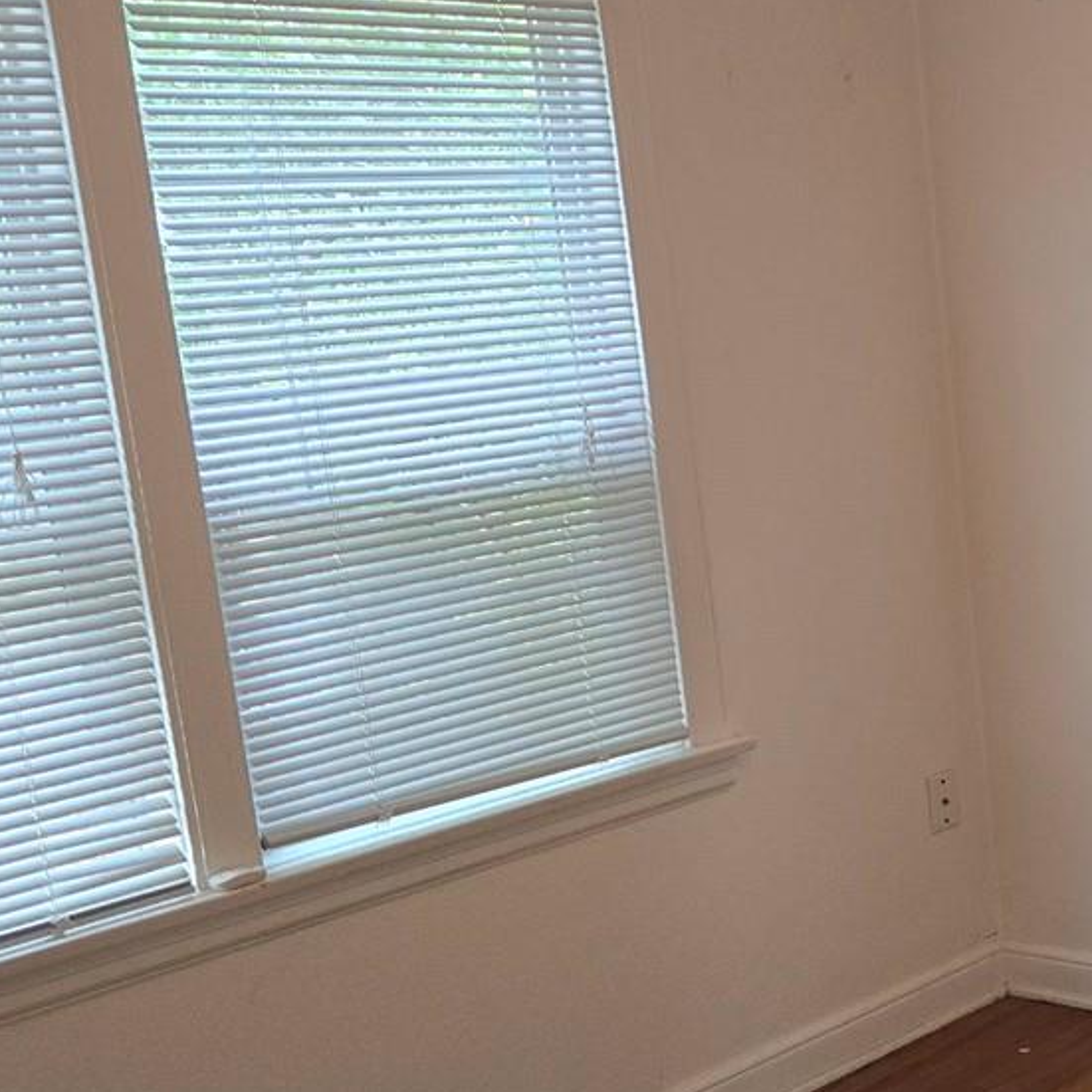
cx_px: 1538
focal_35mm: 59
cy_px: 690
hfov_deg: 24.2
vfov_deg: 29.0
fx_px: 2106
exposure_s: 1/120
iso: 320
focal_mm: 6.3
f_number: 1.7
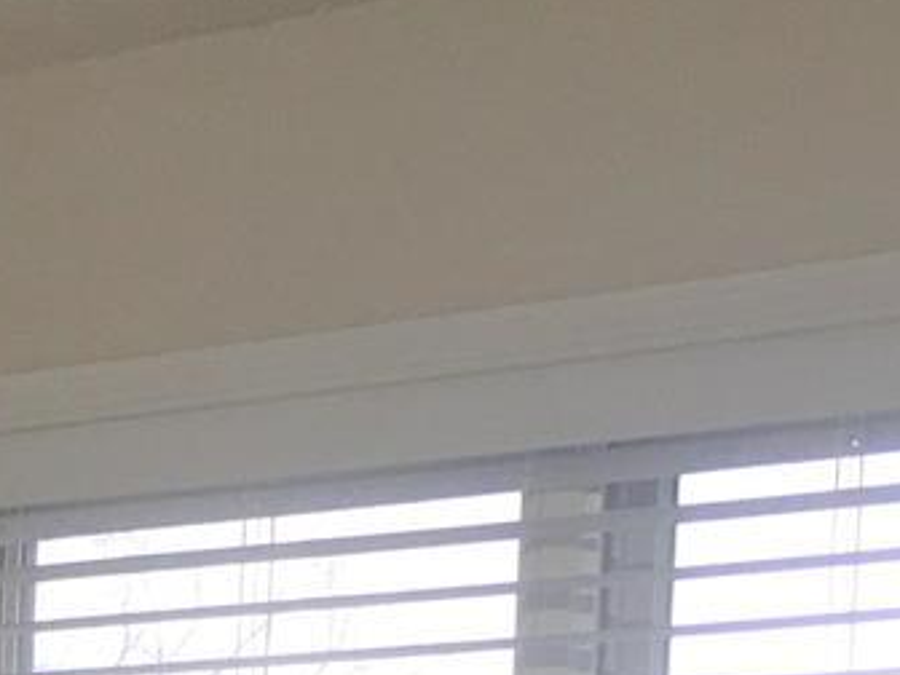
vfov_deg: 9.7
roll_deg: -2.1
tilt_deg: -2.5
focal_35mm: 138
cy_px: 1503
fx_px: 3588
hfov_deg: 13.8
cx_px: -204
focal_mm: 4.15
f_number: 2.2
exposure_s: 1/33
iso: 50
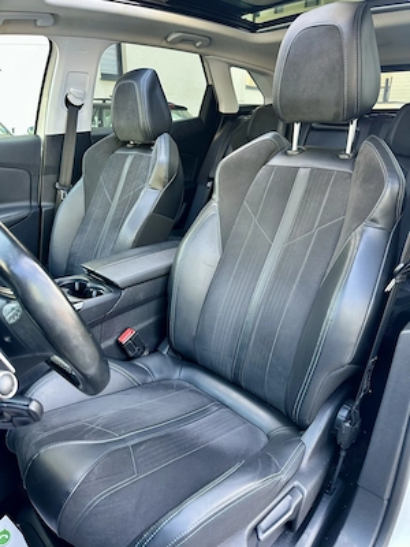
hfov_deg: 56.8
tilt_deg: -20.3
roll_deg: -0.9
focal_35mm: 24
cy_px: 274
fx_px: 379
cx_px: 205
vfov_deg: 71.6
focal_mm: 6.86
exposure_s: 1/121
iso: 125
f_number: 1.78
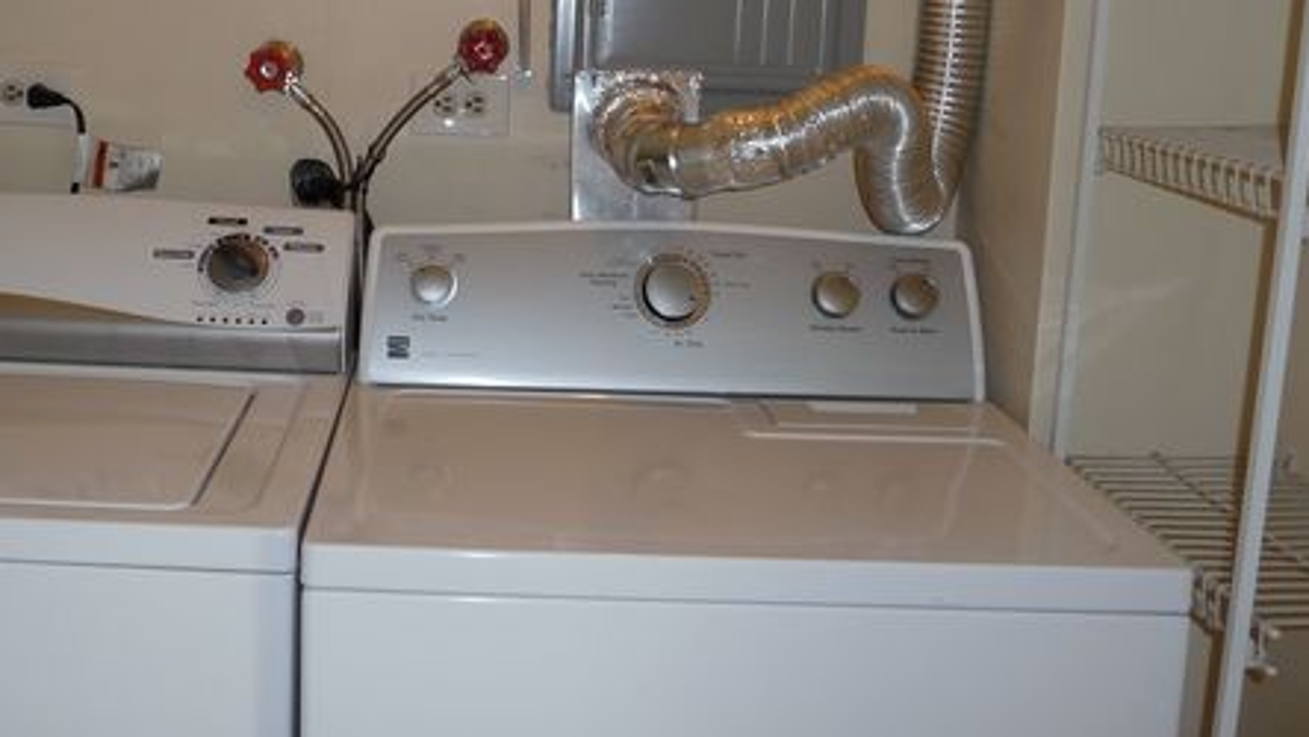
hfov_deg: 45.8
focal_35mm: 44
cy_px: 230
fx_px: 1528
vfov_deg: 26.9
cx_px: 448
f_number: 3.3
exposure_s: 1/30
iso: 100
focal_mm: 4.7
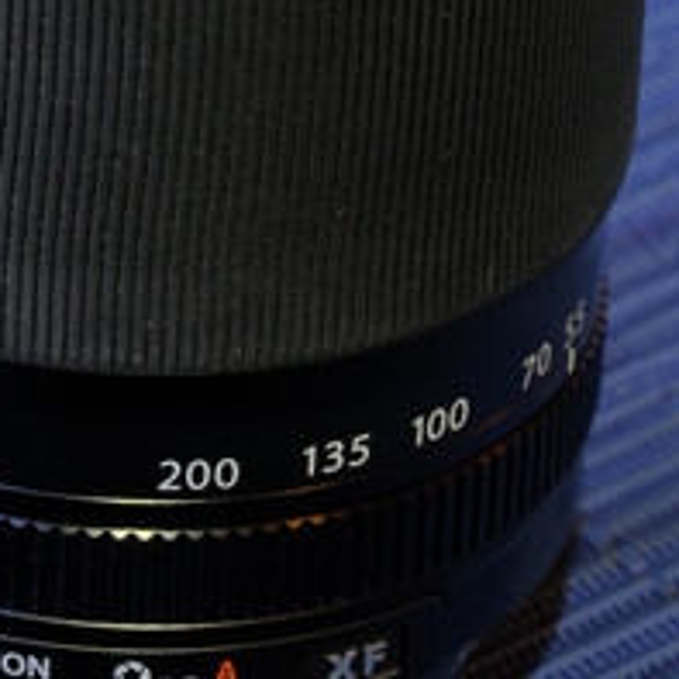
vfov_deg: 4.7
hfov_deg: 4.7
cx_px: 195
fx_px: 8278
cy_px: -65
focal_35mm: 373
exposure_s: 1/1.8
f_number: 11
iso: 800
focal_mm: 90
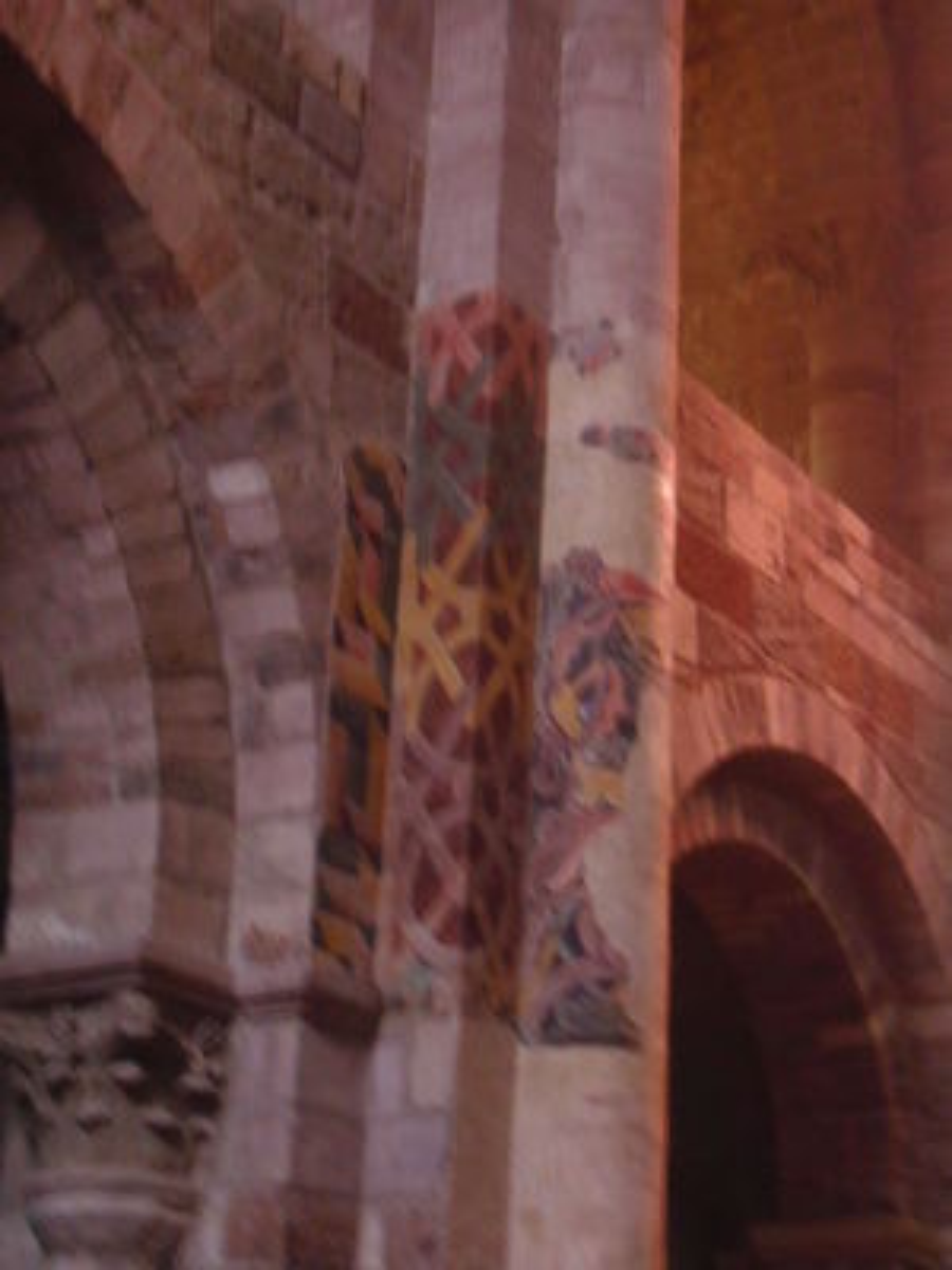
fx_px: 2457
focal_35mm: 67
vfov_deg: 29.0
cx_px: 476
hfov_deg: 21.9
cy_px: 635
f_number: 4.3
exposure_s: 1/2
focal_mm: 11.16
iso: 400
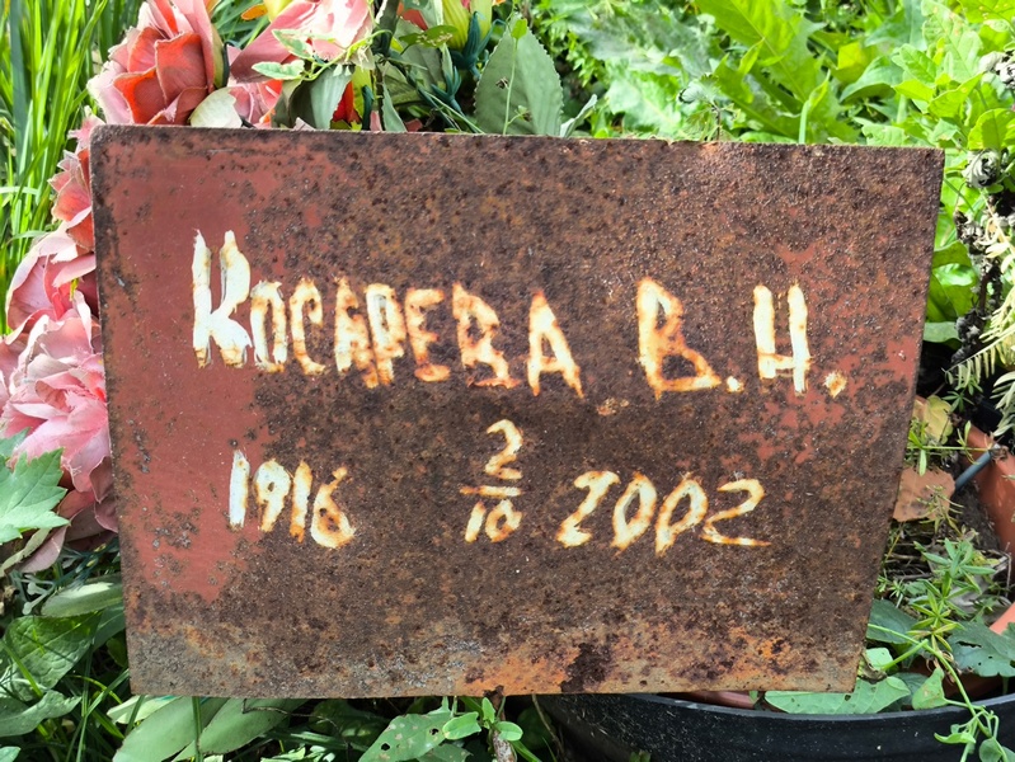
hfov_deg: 38.2
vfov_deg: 29.1
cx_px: 508
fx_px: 1467
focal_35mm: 50
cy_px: 381
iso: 50
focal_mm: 4.71
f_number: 1.7
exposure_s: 1/270
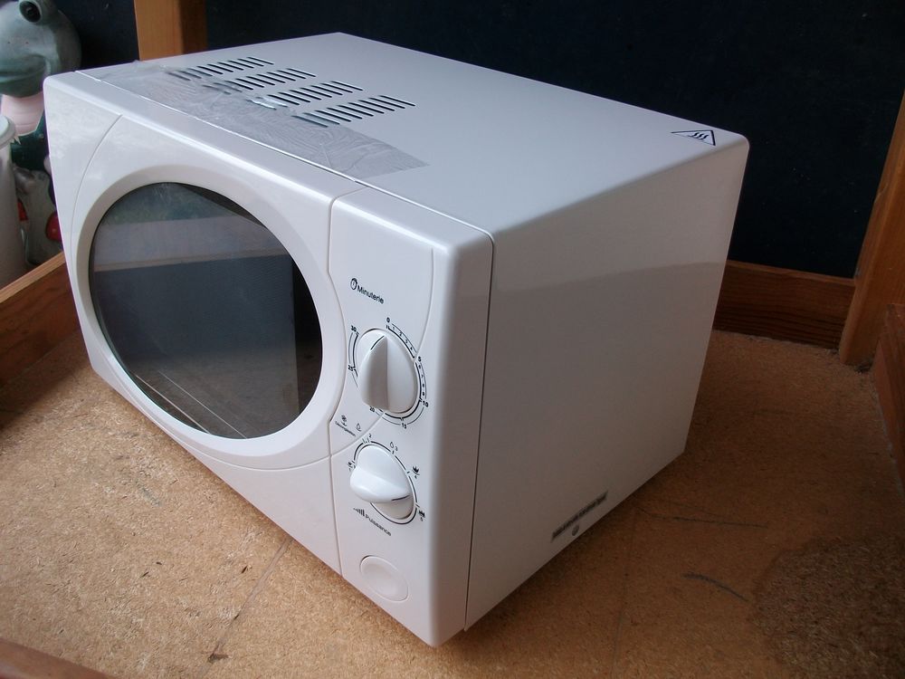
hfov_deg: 56.8
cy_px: 340
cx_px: 452
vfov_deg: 44.2
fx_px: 837
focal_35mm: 32
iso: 80
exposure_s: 1/40.5
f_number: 2.9
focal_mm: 5.7
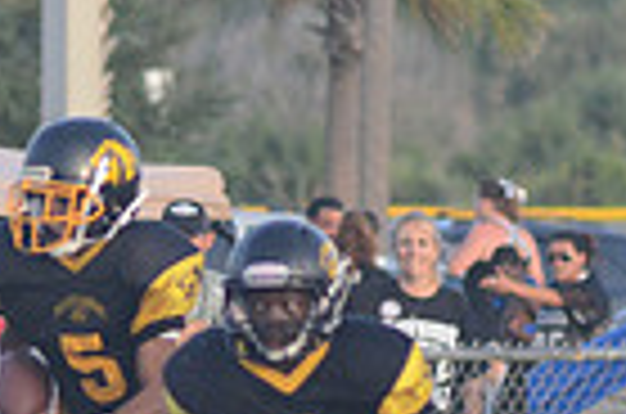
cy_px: 630
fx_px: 23855
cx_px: 189
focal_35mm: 1375
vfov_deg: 1.0
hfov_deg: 1.5
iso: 800
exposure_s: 1/500
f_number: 5.6
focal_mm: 220
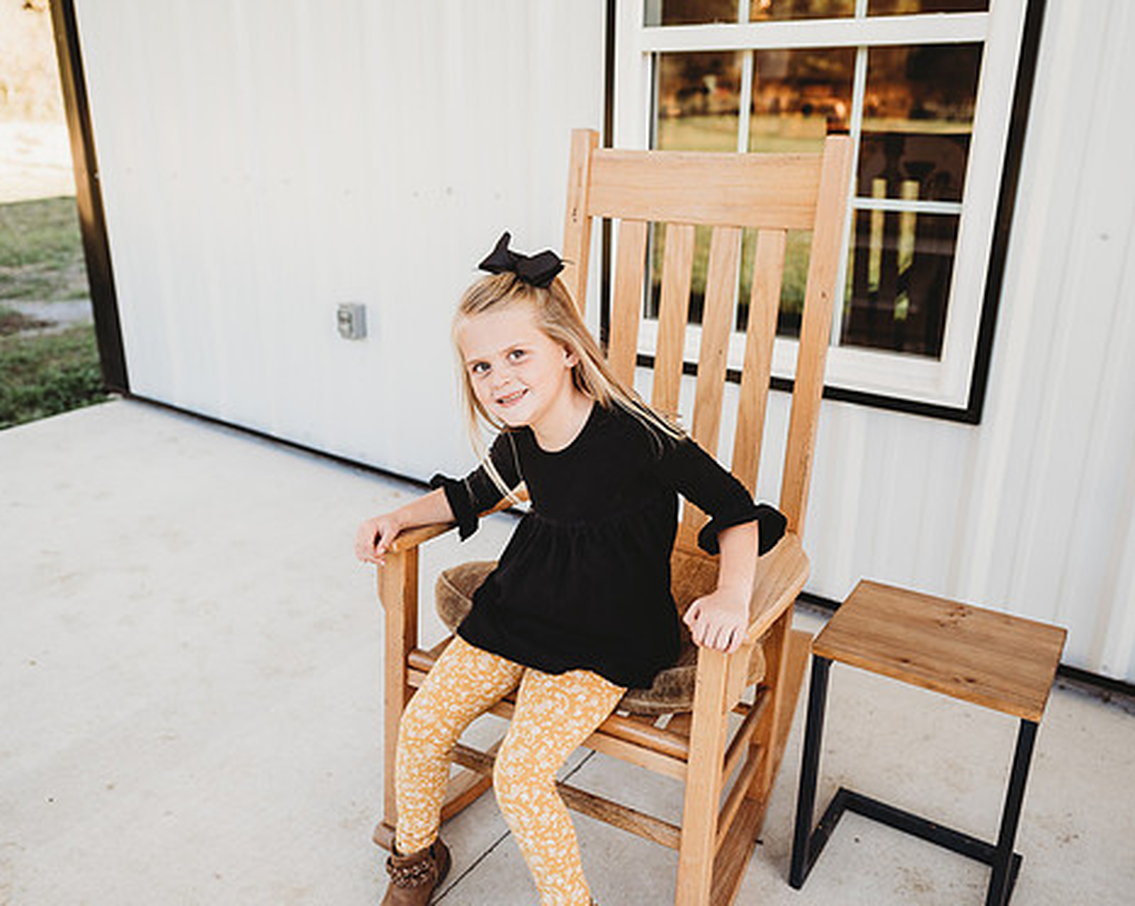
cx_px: 552
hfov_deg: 62.2
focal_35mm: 28
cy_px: 443
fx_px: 940
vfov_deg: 51.5
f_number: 2.8
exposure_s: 1/400
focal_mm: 24
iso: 160
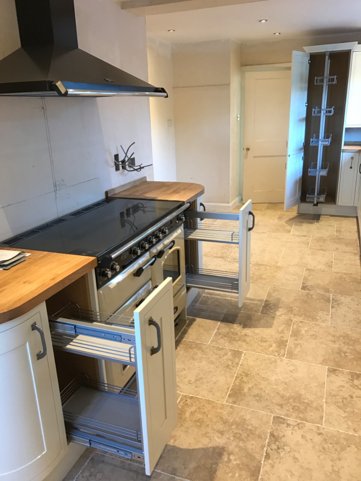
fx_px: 389
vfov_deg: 63.4
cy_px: 240
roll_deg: +1.8
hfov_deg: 49.7
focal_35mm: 28
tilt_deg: -16.7
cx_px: 180
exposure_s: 1/25
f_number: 1.8
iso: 32
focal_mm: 3.99
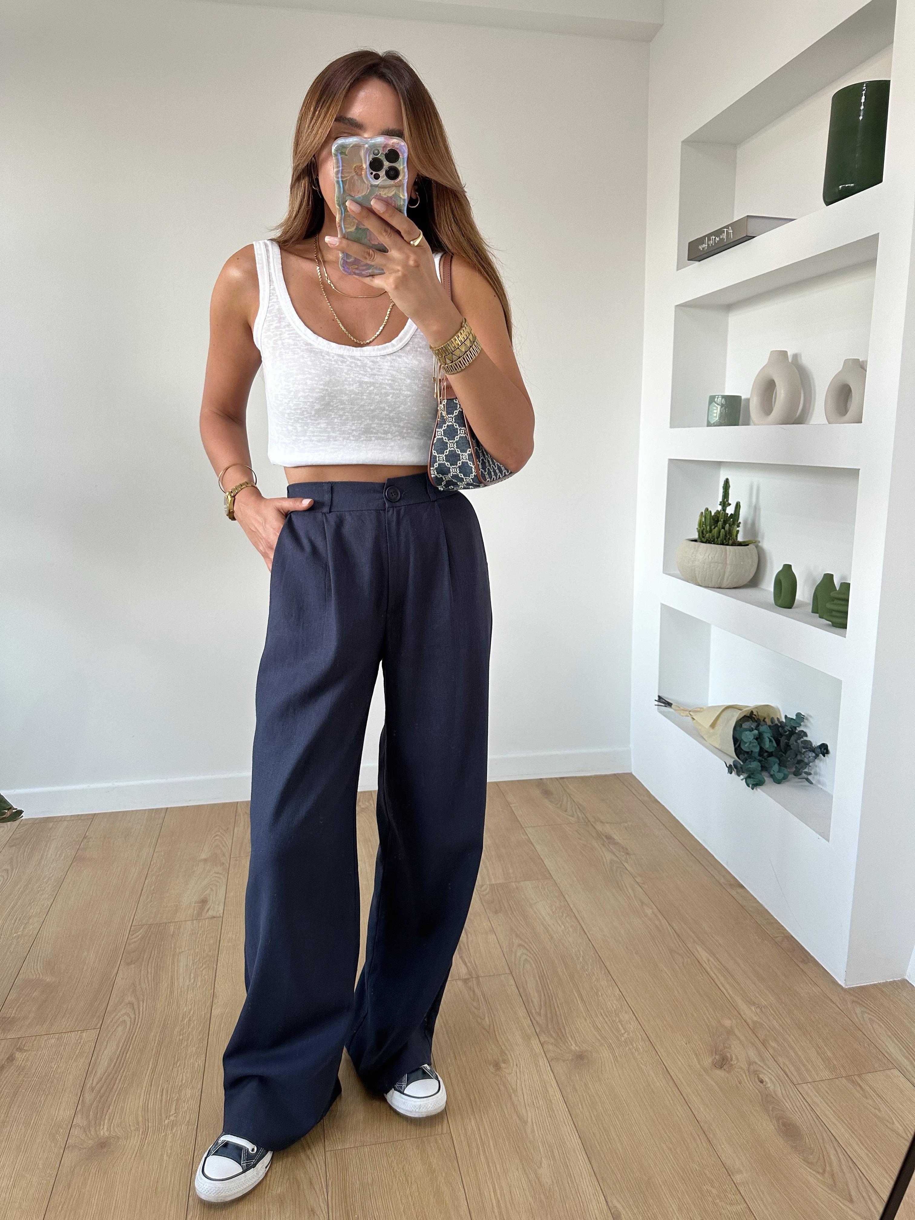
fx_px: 846
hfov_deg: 56.8
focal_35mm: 24
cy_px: 610
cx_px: 458
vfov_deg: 71.6
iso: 200
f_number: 1.78
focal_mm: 6.86
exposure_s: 1/100
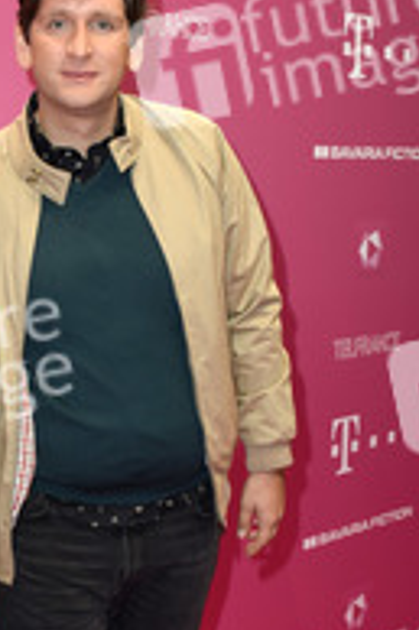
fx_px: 1189
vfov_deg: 28.8
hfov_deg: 19.4
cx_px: 0
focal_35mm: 68
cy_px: 539
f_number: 6.3
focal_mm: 22
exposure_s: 1/160
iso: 500
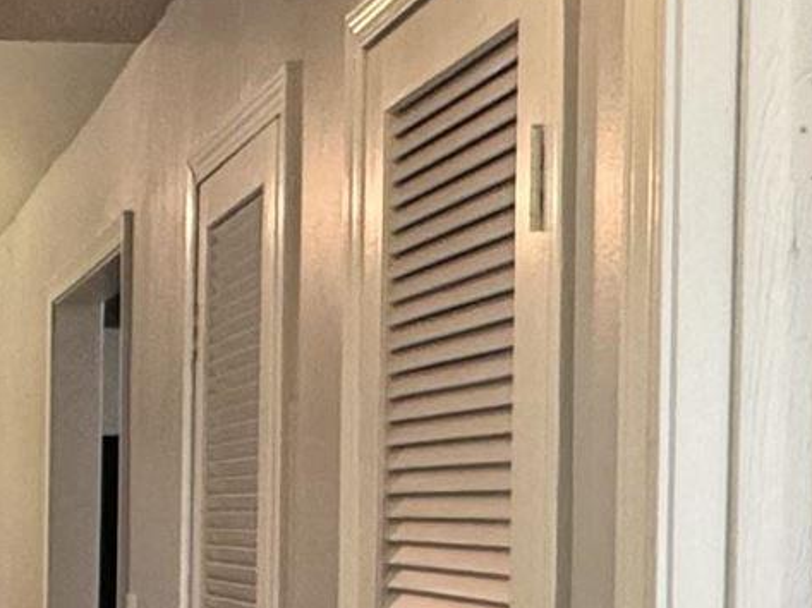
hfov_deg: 20.0
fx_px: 2133
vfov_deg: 16.0
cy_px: 581
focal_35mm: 91
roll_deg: -1.7
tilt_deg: -2.7
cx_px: -197
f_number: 2.2
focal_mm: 2.22
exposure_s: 1/120
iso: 250
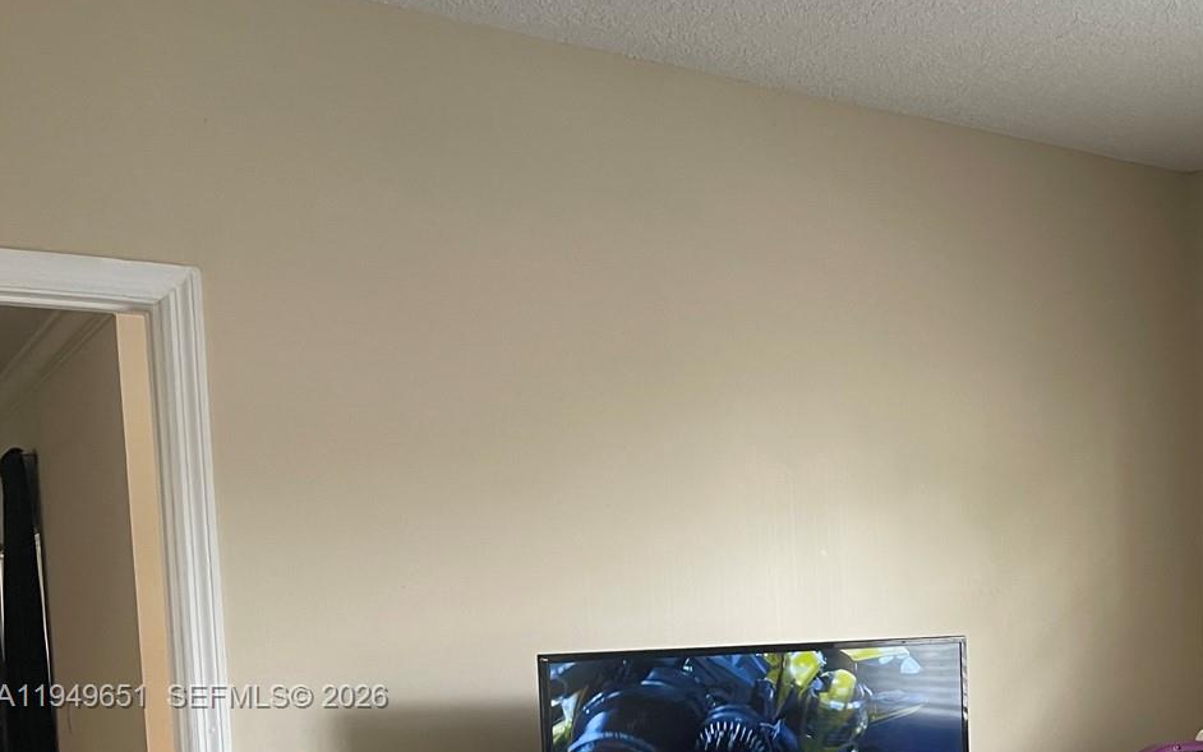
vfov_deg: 27.4
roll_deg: +2.9
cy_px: 698
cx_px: 1011
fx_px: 1476
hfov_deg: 41.8
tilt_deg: -3.8
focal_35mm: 45
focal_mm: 5.1
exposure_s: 1/60
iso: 200
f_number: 1.6
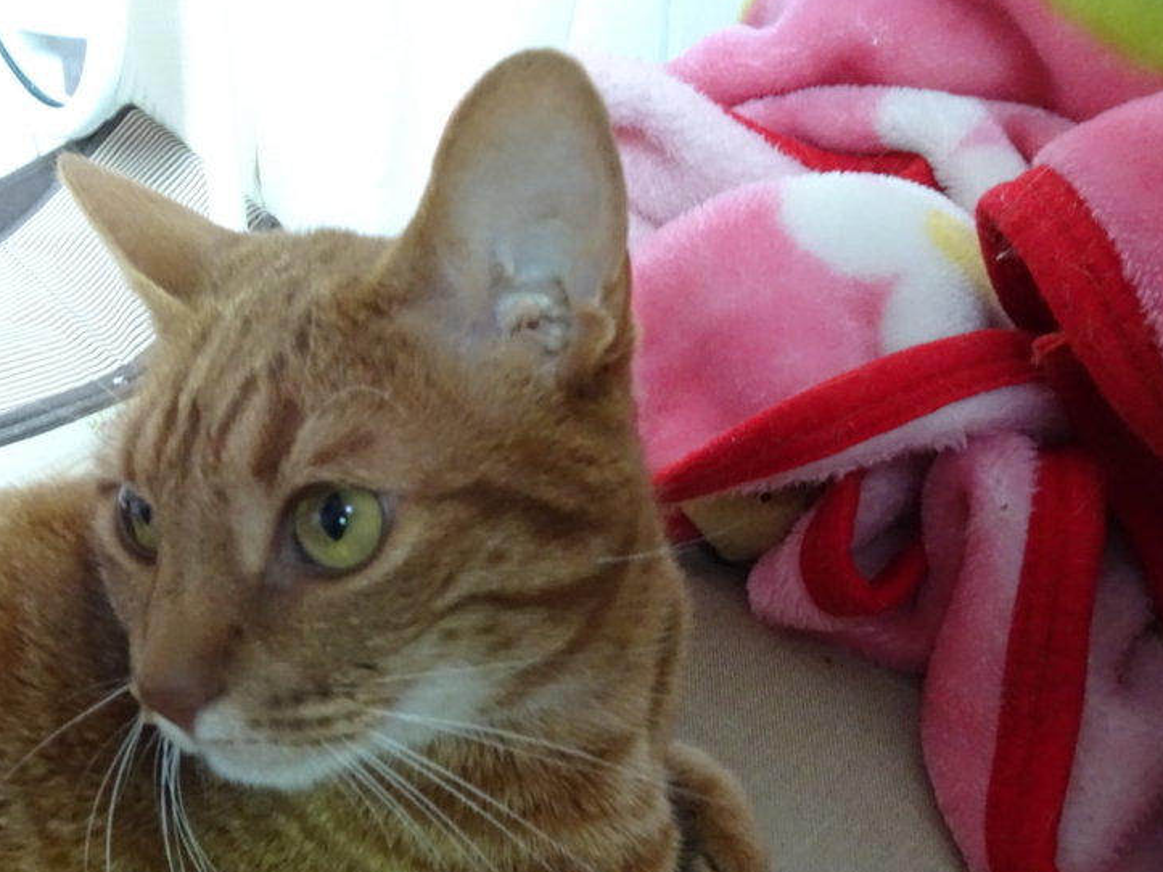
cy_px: 600
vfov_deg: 41.1
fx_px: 1142
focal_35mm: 34
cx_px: 409
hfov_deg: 53.1
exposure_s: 1/13
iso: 800
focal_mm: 4.1
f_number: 3.5
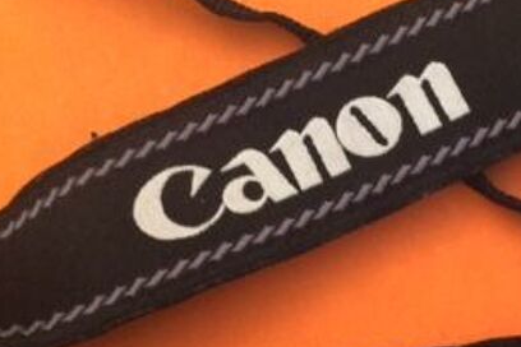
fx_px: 1071
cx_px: 373
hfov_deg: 27.1
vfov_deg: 18.4
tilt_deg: -86.8
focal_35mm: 74
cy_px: 237
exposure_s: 1/20
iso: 250
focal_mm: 4.15
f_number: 2.2
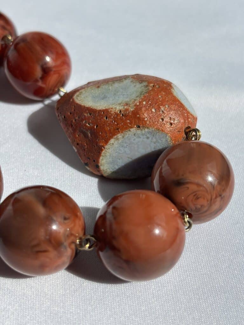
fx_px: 489
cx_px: 122
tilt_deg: -45.9
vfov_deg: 36.8
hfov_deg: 28.0
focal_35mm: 52
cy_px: 162
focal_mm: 5.96
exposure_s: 1/3021
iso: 32
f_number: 1.6
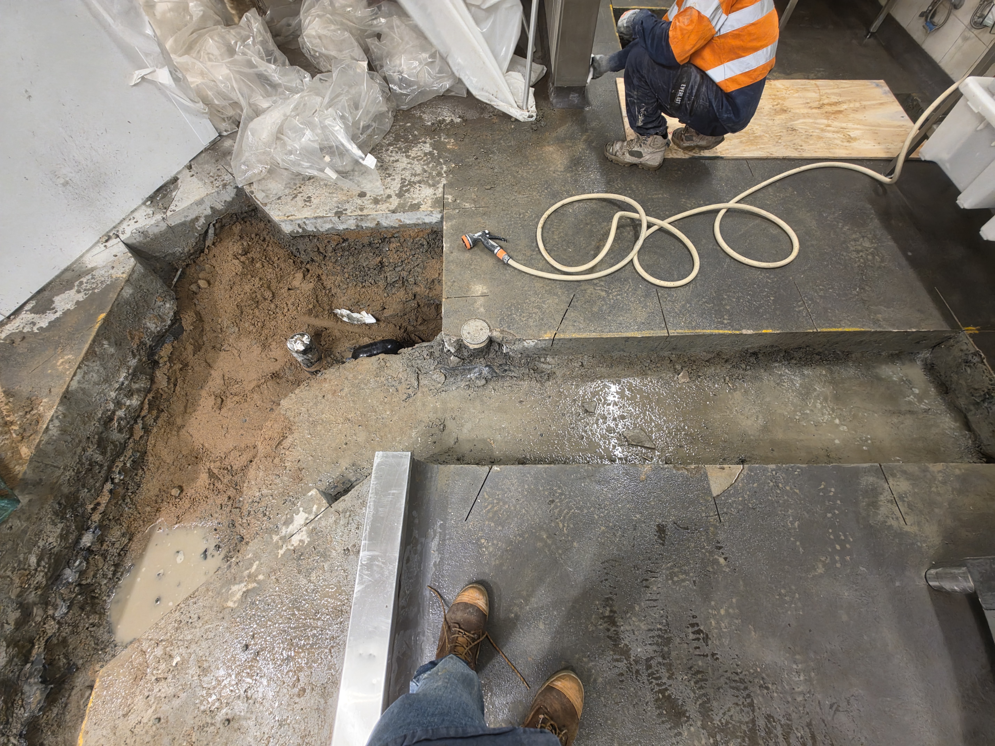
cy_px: 373
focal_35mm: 13
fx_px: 374
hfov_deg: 106.2
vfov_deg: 89.9
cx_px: 498
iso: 200
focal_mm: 2.2
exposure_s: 1/50
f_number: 1.9
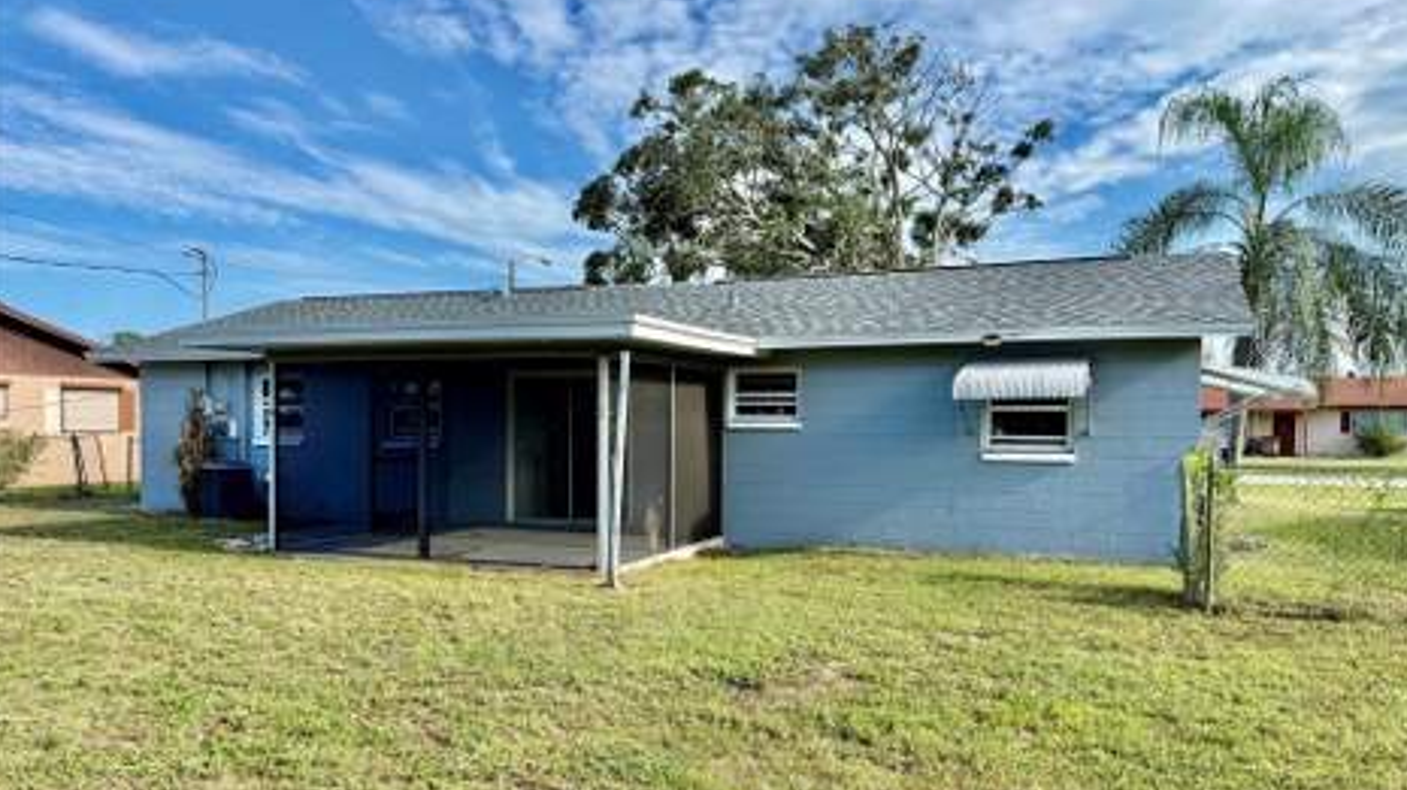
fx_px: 1007
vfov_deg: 42.7
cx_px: 711
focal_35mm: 27
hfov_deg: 69.9
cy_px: 448
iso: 80
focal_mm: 6.76
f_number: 1.78
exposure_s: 1/2445
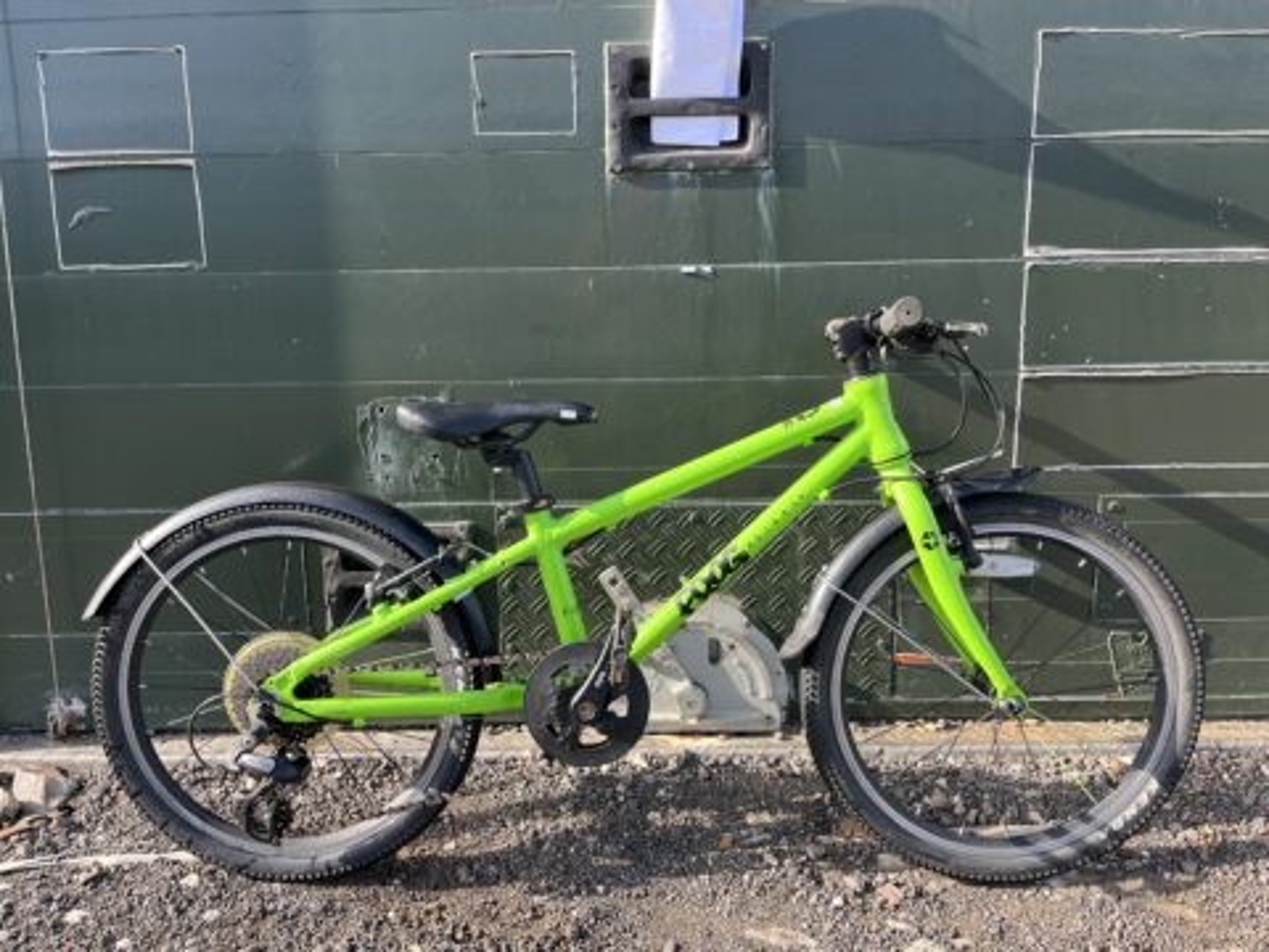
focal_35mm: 26
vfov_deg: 53.1
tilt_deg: -12.9
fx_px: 953
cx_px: 634
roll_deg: +1.9
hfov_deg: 67.3
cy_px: 476
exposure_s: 1/527
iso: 50
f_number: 1.6
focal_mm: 5.1
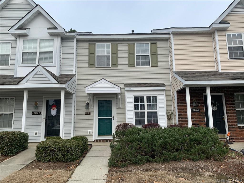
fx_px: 183
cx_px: 122
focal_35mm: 26
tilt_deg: +7.4
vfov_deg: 53.1
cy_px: 92
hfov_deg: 67.3
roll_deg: +1.1
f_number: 1.8
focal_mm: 4.25
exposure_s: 1/1314
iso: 25
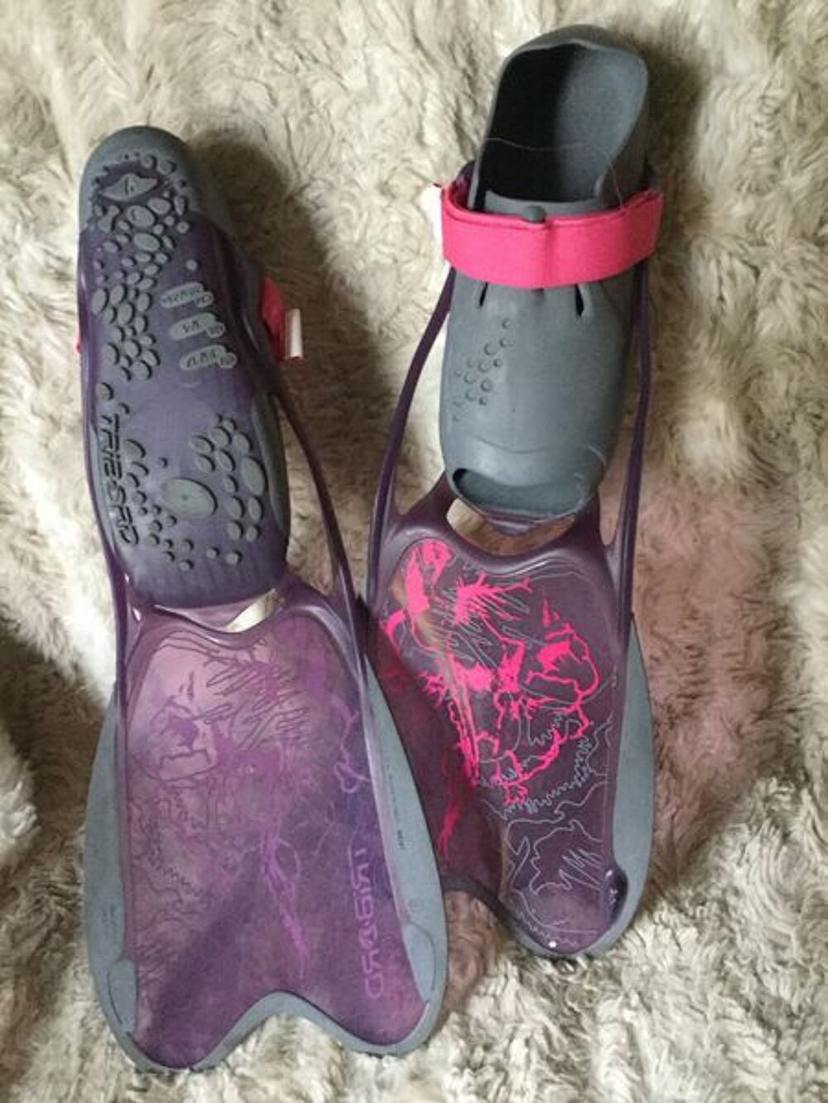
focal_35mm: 31
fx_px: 989
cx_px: 414
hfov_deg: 45.4
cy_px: 552
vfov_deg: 58.3
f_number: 2.4
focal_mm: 3.3
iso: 250
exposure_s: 1/17
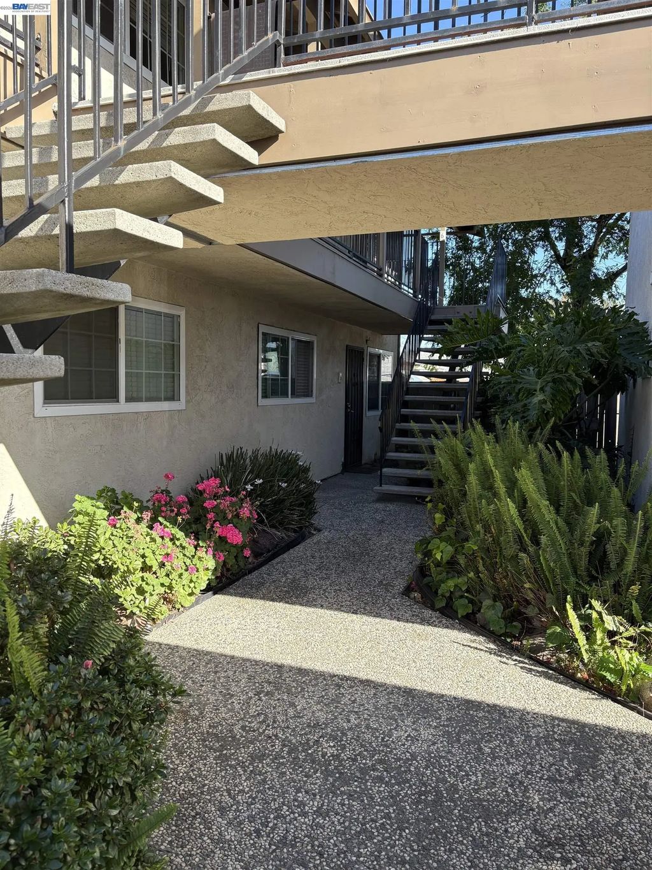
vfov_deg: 67.3
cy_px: 435
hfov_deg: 53.1
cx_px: 326
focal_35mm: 26
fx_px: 653
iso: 64
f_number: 1.6
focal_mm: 5.96
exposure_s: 1/581
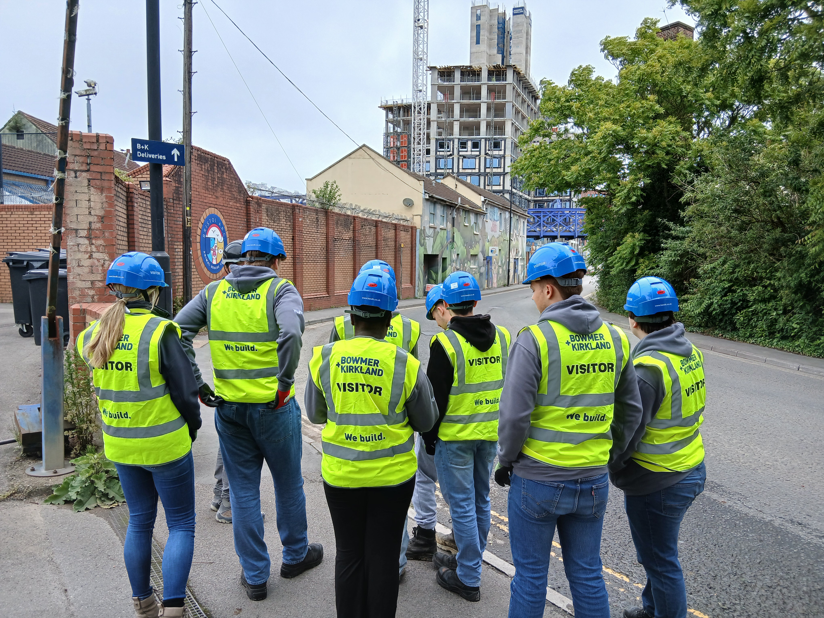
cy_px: 309
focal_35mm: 26
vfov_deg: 53.1
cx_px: 412
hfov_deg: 67.3
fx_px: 619
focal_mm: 3.98
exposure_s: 1/269
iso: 20
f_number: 1.8
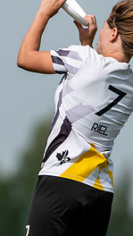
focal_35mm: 1632
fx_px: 10206
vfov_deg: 1.3
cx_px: -71
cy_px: 95
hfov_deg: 0.7
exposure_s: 1/1250
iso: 100
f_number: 4
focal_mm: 310
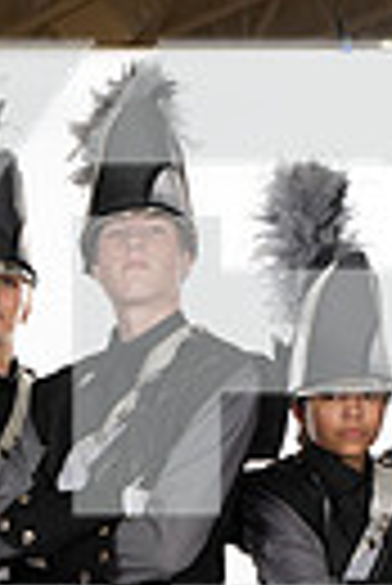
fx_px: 1889
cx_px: 0
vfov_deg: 16.4
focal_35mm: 116
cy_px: 826
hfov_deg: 11.7
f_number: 7.1
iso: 800
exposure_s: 1/320
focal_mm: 26
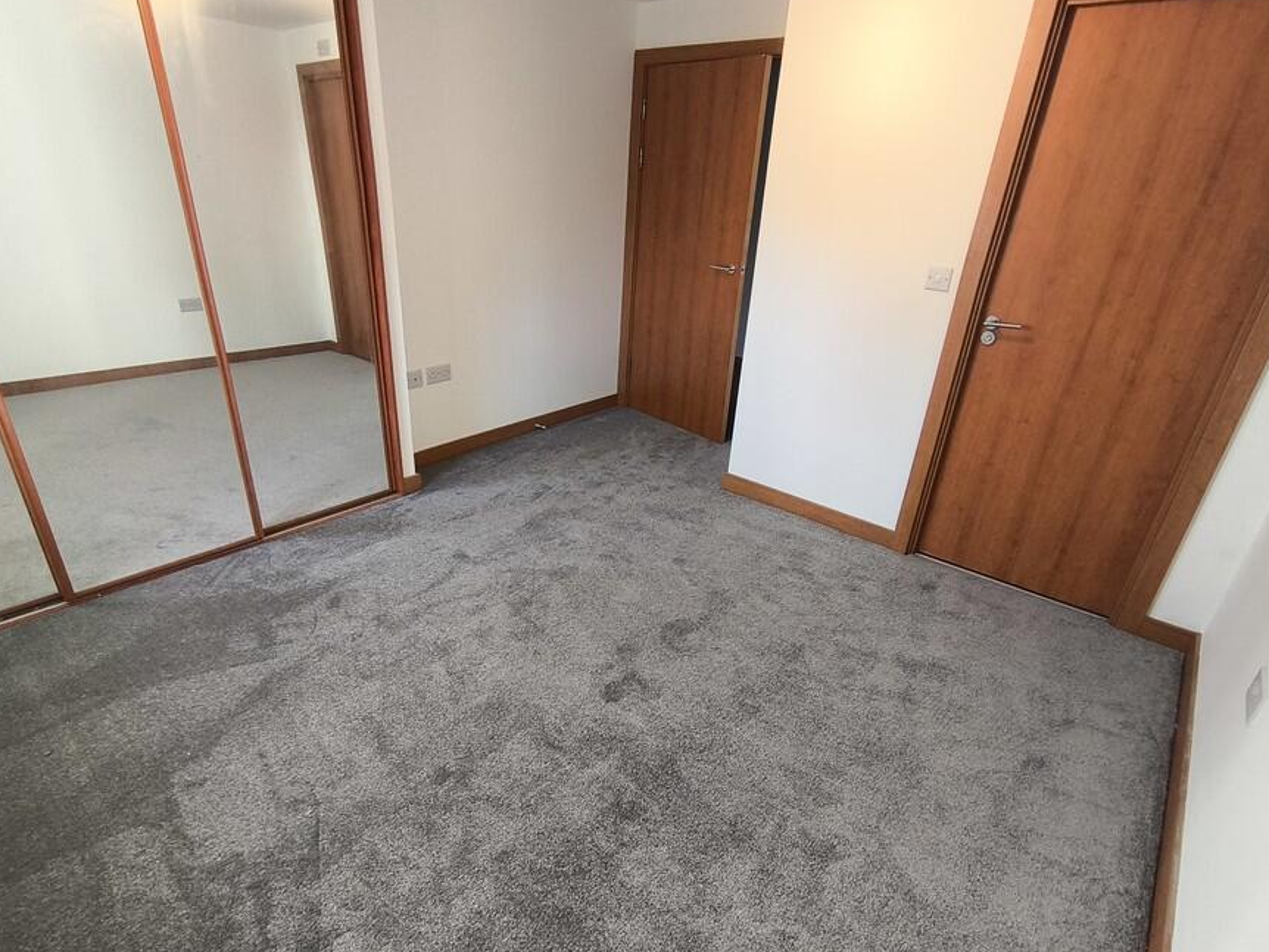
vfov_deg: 68.6
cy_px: 519
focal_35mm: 19
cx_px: 627
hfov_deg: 84.6
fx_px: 697
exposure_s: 1/50
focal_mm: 1.65
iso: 160
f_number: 2.2
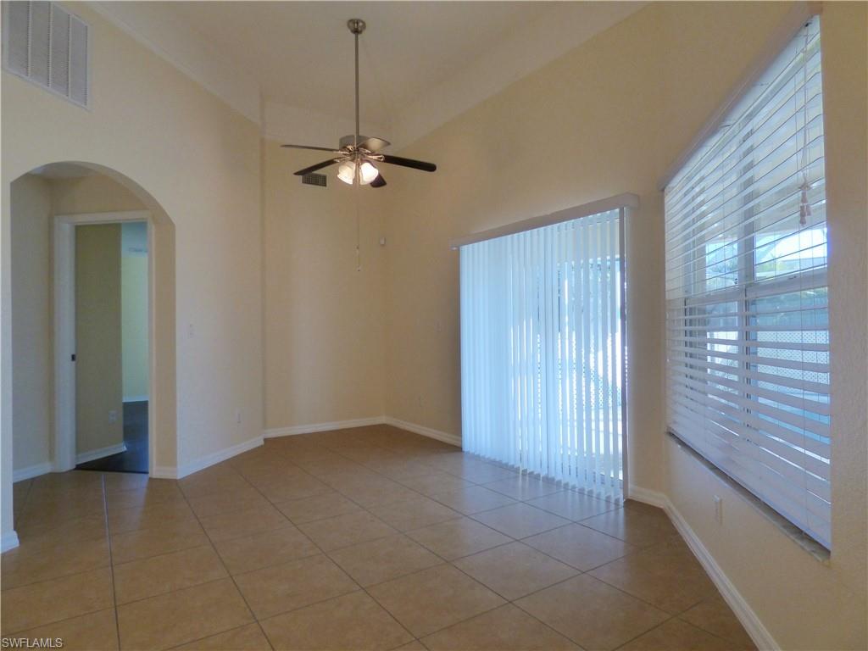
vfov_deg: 66.0
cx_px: 434
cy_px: 326
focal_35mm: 20
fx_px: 502
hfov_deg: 81.7
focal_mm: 3.58
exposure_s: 1/80
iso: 400
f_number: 2.8
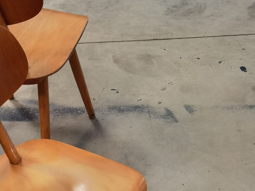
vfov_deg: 21.5
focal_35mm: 67
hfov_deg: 27.1
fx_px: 494
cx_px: -8
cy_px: 165
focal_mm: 6.71
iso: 400
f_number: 1.9
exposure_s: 1/50
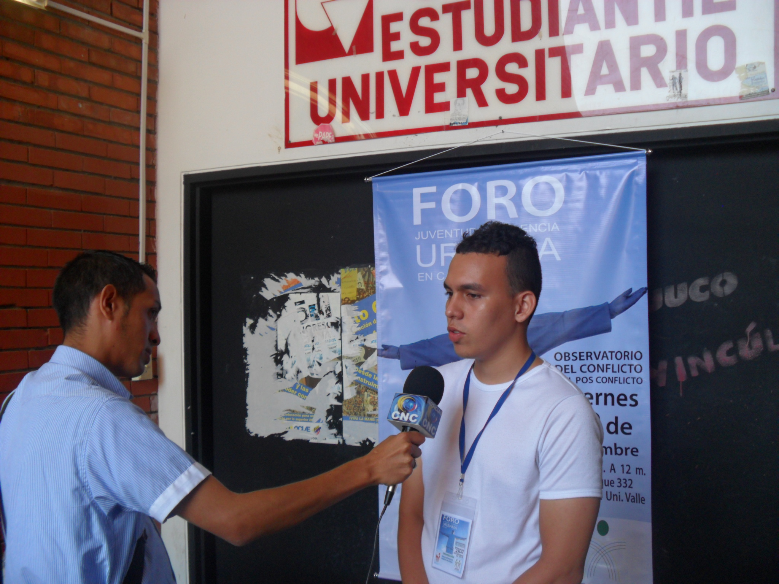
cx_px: 390
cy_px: 292
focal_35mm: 35
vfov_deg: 40.7
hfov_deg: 52.6
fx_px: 788
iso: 80
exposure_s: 1/60
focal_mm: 6.3
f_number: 3
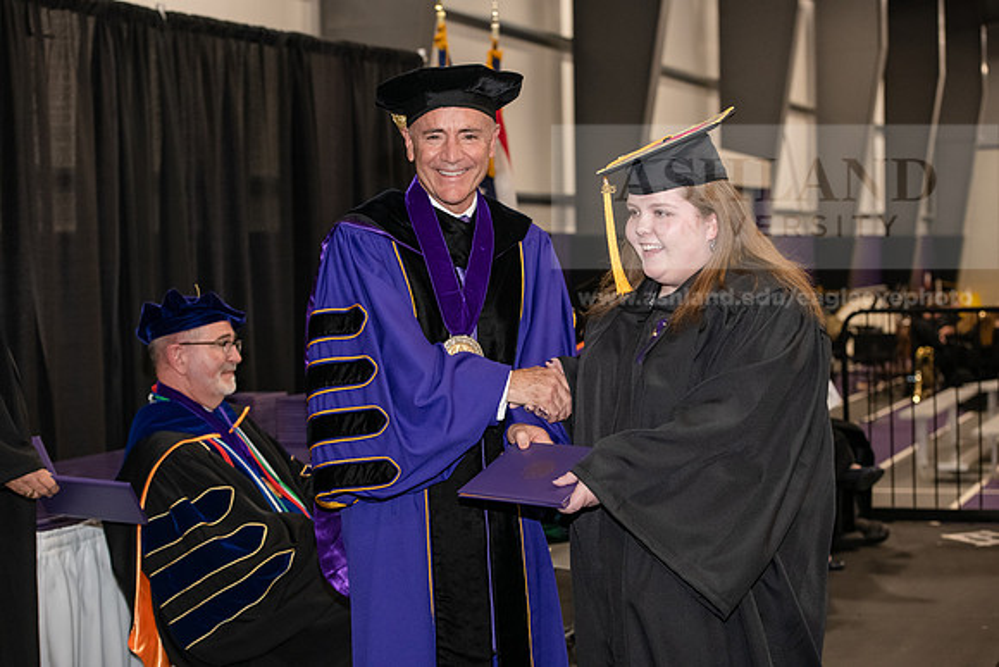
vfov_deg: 19.5
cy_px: 334
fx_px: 1943
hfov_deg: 28.8
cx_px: 500
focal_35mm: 70
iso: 2500
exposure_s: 1/200
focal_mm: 70
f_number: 5
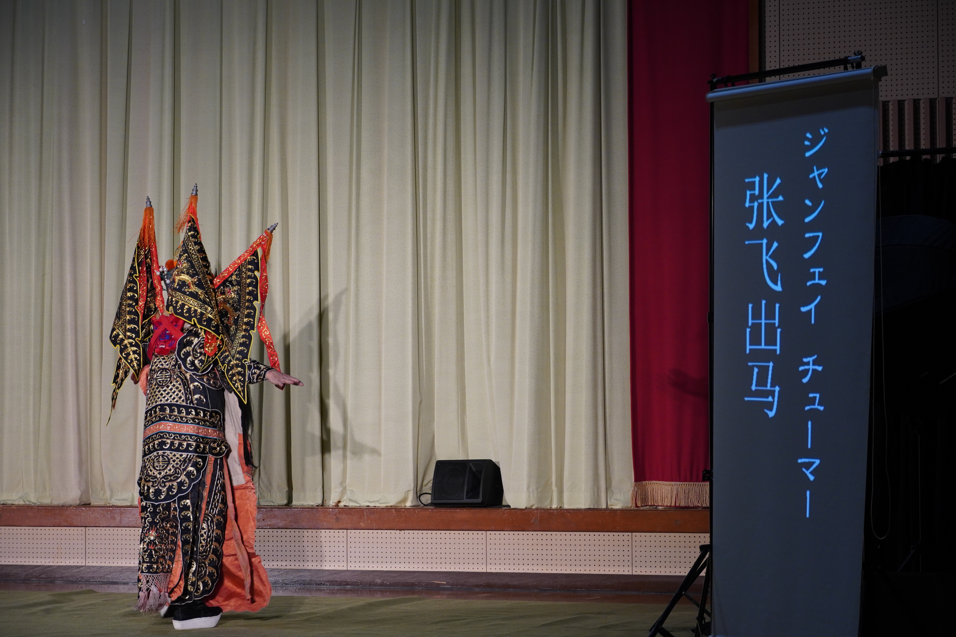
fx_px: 2297
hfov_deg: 23.5
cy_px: 319
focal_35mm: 87
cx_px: 478
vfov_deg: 15.8
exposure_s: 1/160
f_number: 5.6
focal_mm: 57
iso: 800
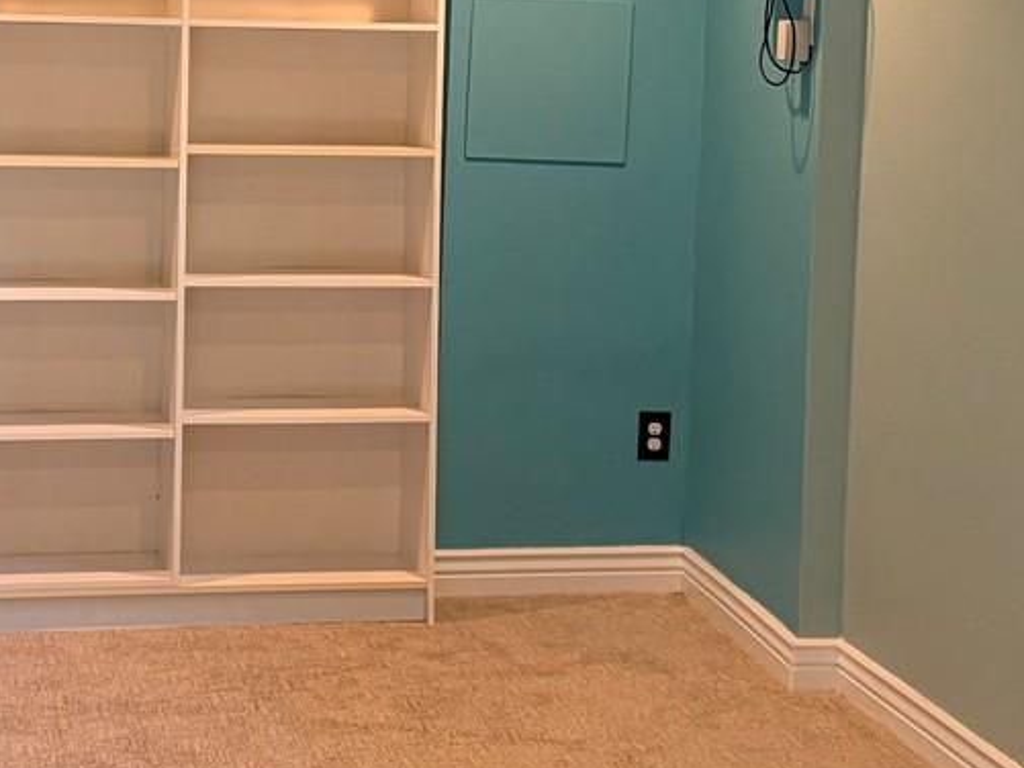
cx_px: 309
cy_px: 125
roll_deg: -1.3
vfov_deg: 17.6
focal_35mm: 83
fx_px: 2456
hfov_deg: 23.4
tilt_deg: -3.6
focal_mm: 5.96
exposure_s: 1/60
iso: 200
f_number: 1.6
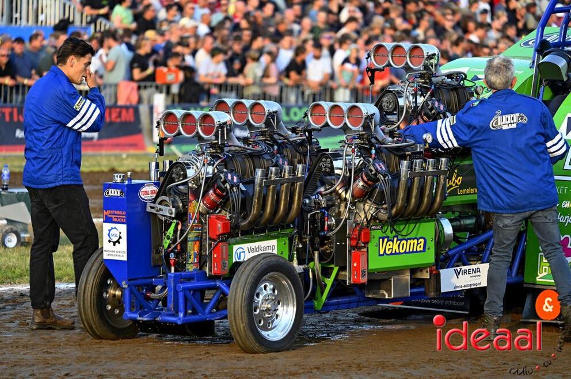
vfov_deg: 5.3
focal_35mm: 260
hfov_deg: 7.9
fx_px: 4119
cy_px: 190
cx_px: 286
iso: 320
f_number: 5
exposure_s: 1/200
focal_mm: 260
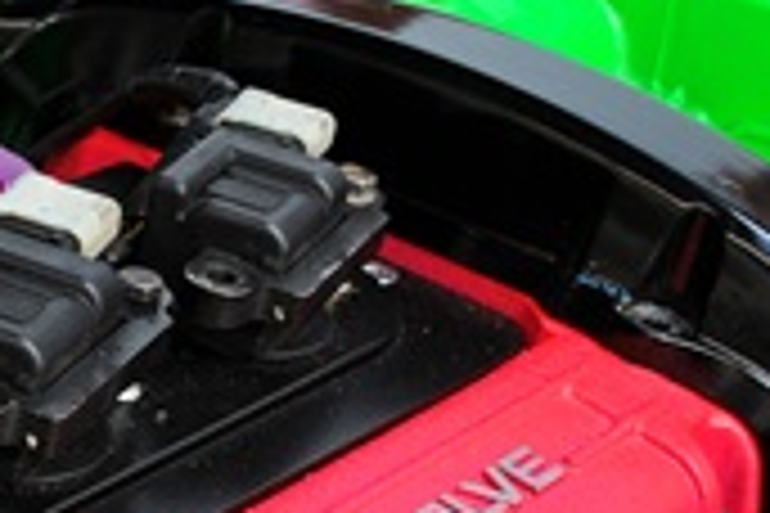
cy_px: 758
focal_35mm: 116
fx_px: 2481
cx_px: -234
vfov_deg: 11.4
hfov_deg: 16.6
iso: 250
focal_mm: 22
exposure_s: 1/60
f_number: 8
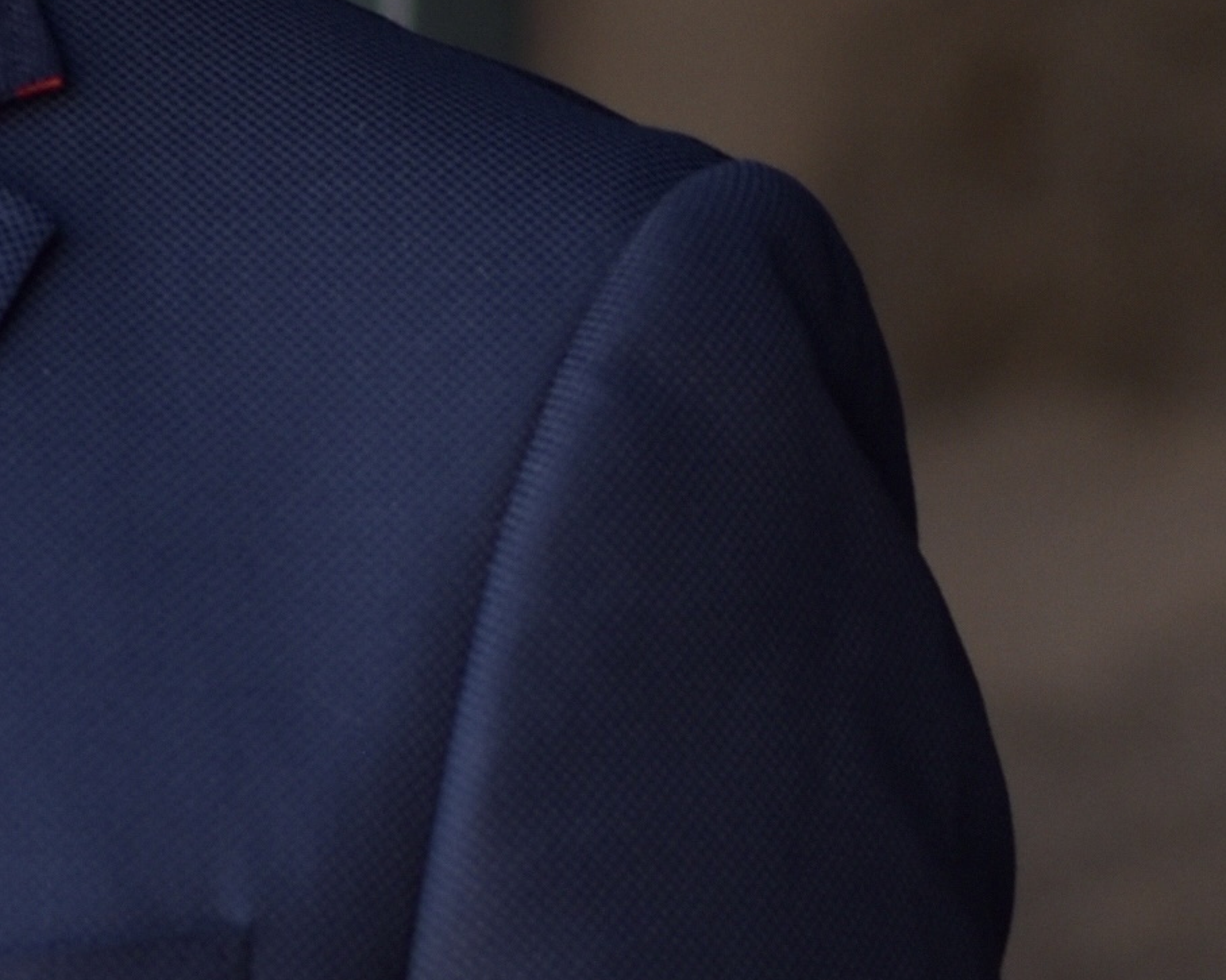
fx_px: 19191
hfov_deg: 3.6
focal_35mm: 529
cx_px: -518
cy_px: 1119
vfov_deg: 2.9
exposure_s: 1/200
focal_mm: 85
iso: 100
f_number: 2.8
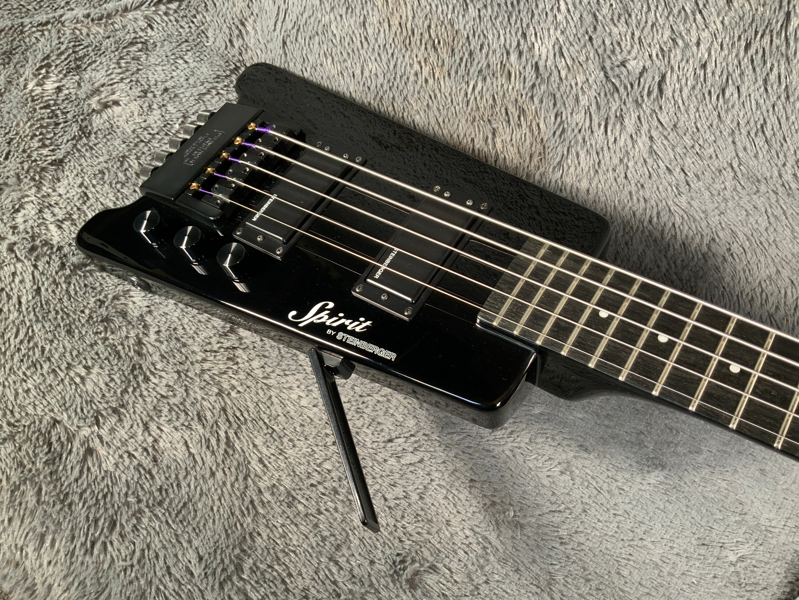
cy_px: 300
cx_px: 400
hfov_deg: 61.7
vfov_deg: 48.2
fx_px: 669
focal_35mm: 29
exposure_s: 1/52
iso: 80
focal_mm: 3
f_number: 1.8
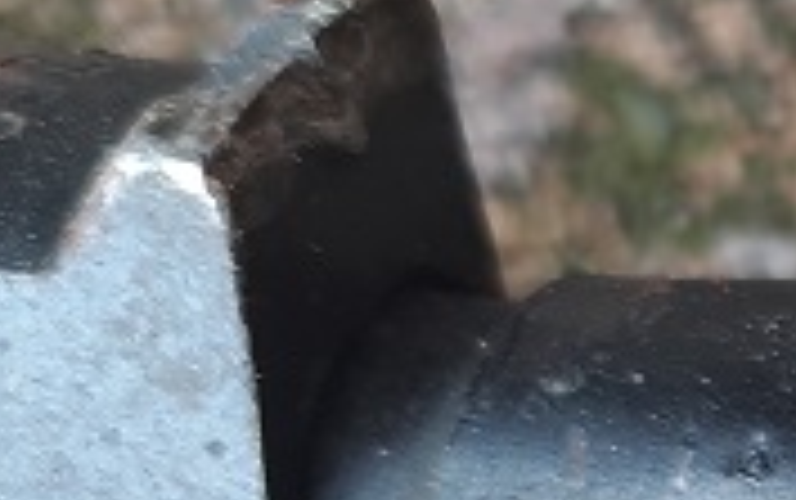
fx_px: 2801
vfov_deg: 9.7
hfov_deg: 14.0
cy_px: 858
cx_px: 1529
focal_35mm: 129
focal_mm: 5.23
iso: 50
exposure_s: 1/50
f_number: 1.8
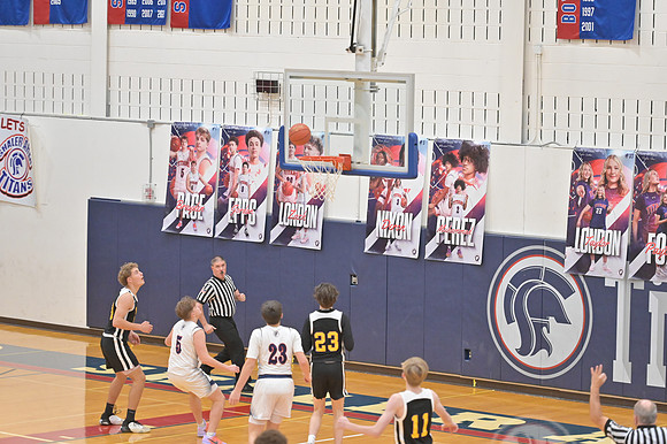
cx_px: 334
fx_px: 2685
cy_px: 222
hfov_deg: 14.2
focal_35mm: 145
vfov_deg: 9.5
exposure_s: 1/800
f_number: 4
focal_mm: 145
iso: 6400
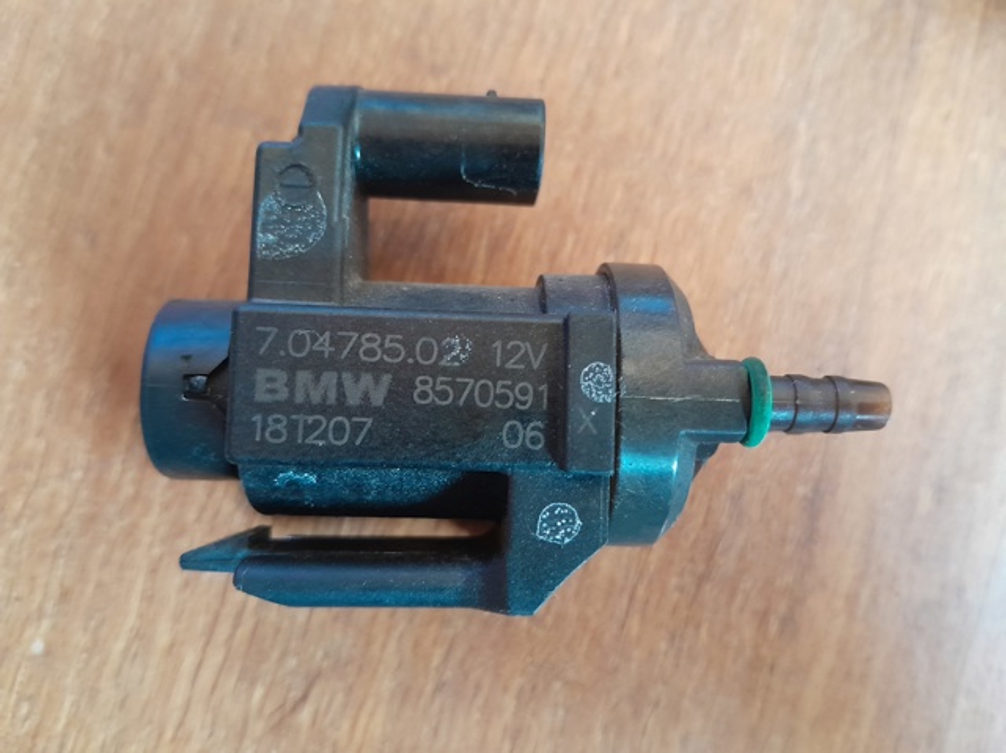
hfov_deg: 67.3
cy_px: 376
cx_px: 503
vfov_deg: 53.0
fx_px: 755
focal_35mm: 26
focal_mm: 3.98
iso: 800
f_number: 1.8
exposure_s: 1/25
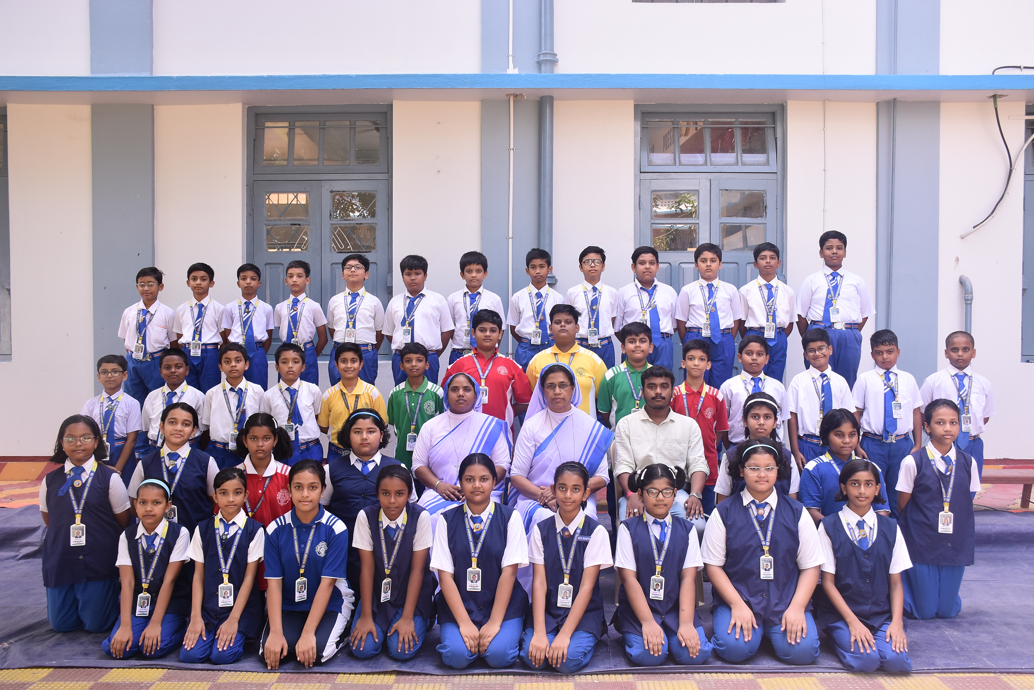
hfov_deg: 61.9
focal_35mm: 30
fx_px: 862
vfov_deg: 43.6
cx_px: 517
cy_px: 345
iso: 320
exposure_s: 1/100
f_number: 5.6
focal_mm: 20
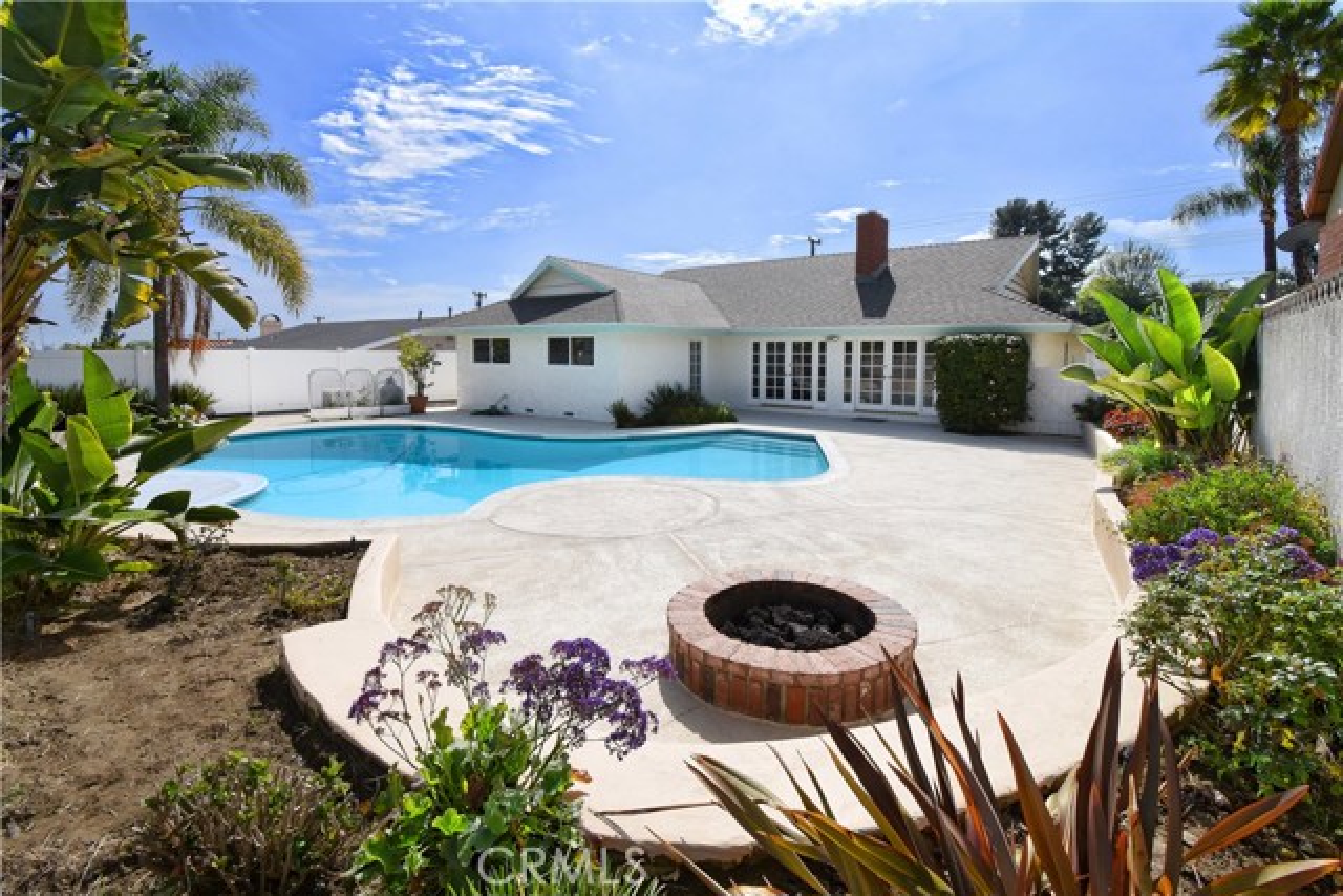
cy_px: 448
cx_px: 672
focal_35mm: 15
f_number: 14
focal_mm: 10
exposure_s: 1/250
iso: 200
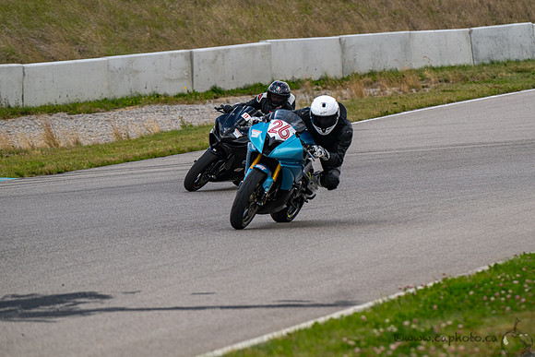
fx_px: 4581
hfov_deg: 6.7
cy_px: 150
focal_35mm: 308
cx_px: 330
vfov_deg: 4.5
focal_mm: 250
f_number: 5.6
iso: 320
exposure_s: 1/1250
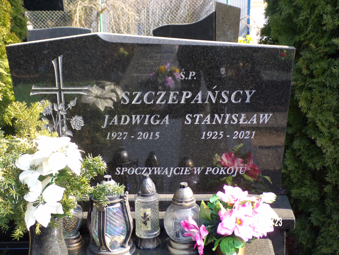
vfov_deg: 26.1
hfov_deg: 34.3
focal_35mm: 56
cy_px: 128
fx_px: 548
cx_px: 170
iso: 80
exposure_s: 1/120
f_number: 3.7
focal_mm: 10.1
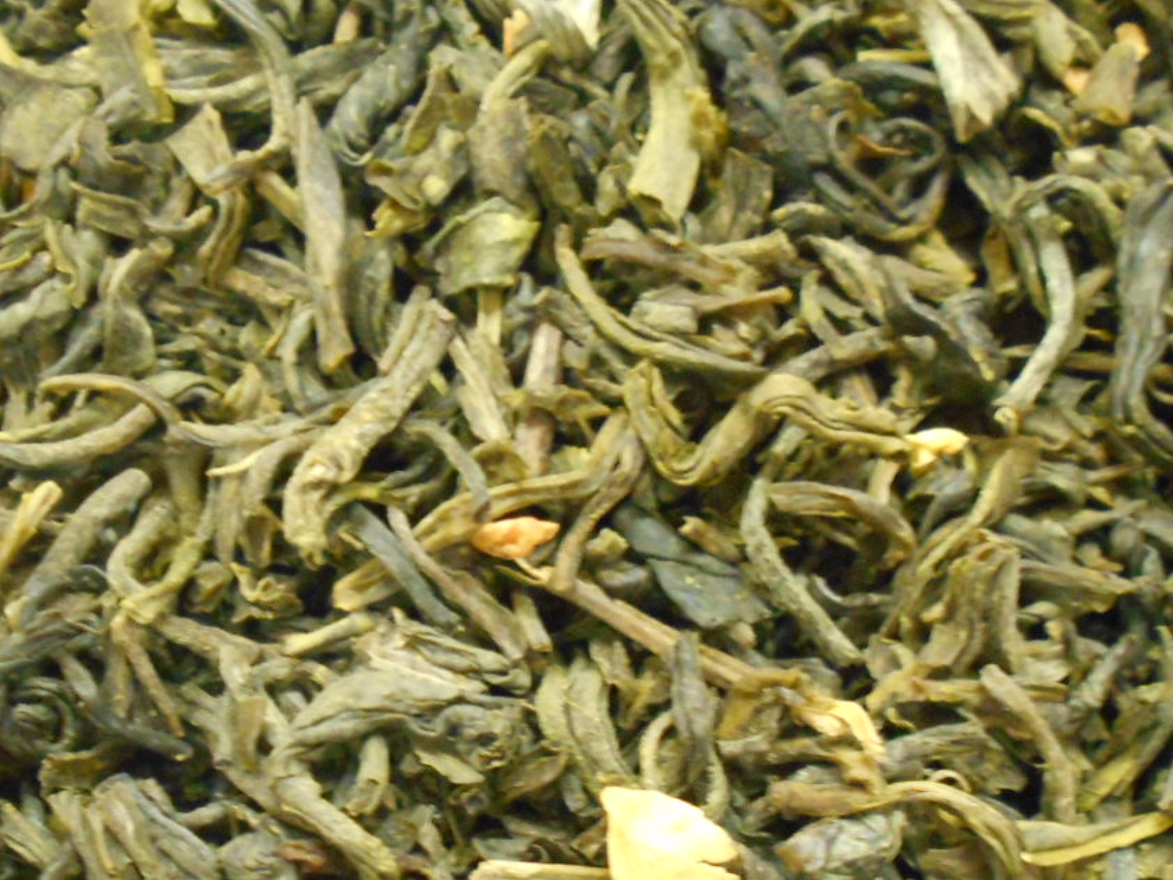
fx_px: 1932
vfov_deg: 24.9
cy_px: 798
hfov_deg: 33.7
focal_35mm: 57
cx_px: 680
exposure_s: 1/6
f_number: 3.4
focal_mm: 5.1
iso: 800
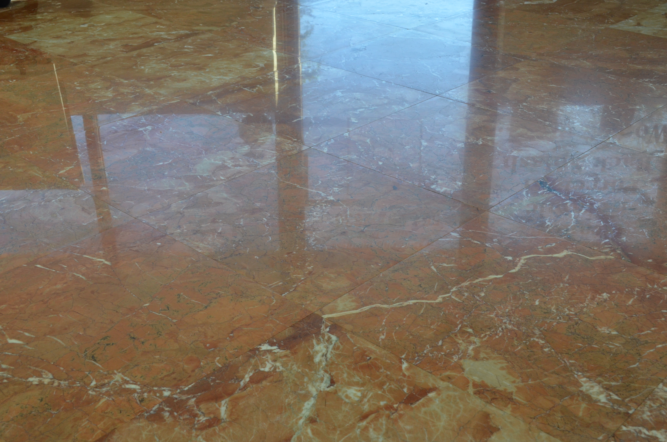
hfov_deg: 43.7
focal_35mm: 45
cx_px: 334
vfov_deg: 29.7
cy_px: 221
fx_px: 832
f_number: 8
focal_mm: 30
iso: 720
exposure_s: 1/60
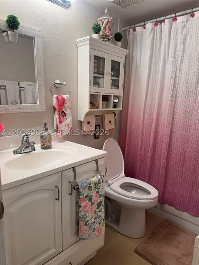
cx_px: 100
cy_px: 132
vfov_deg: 71.6
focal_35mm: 24
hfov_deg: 56.8
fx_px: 184
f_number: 1.78
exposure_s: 1/120
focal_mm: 6.76
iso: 80
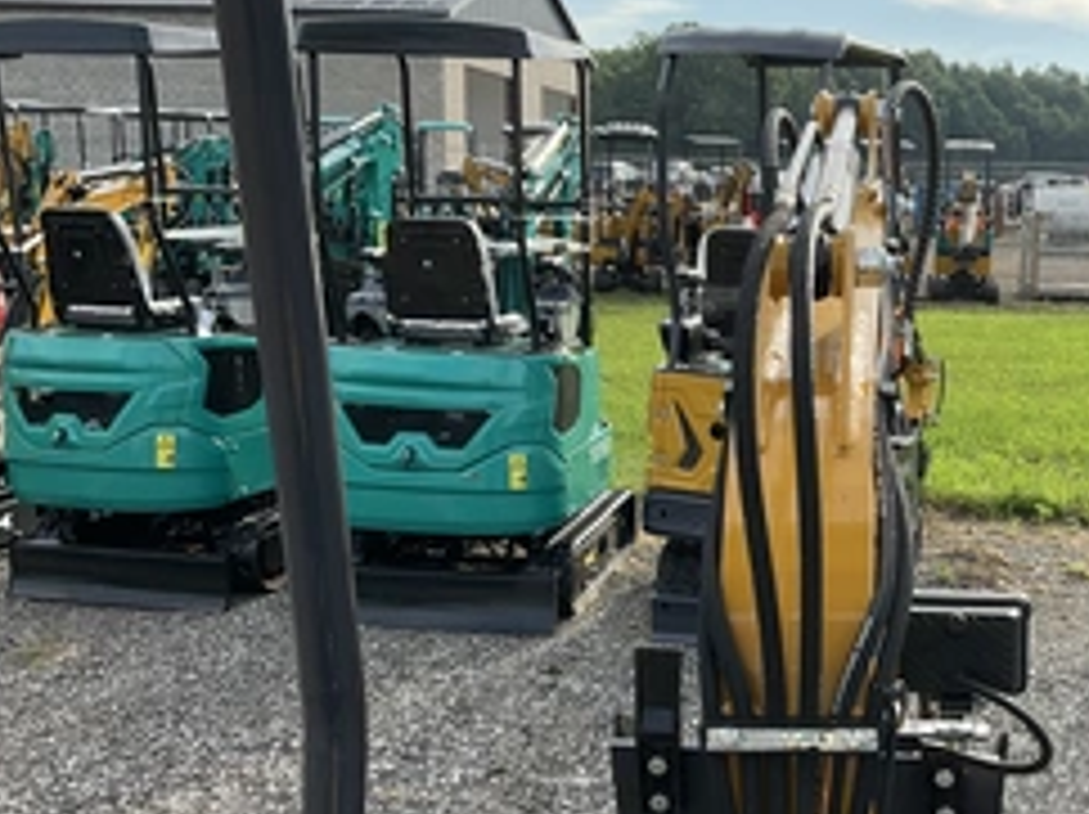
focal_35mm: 48
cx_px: 832
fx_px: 1509
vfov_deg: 30.1
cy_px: 481
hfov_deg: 38.5
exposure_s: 1/574
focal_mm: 3
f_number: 1.8
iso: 25
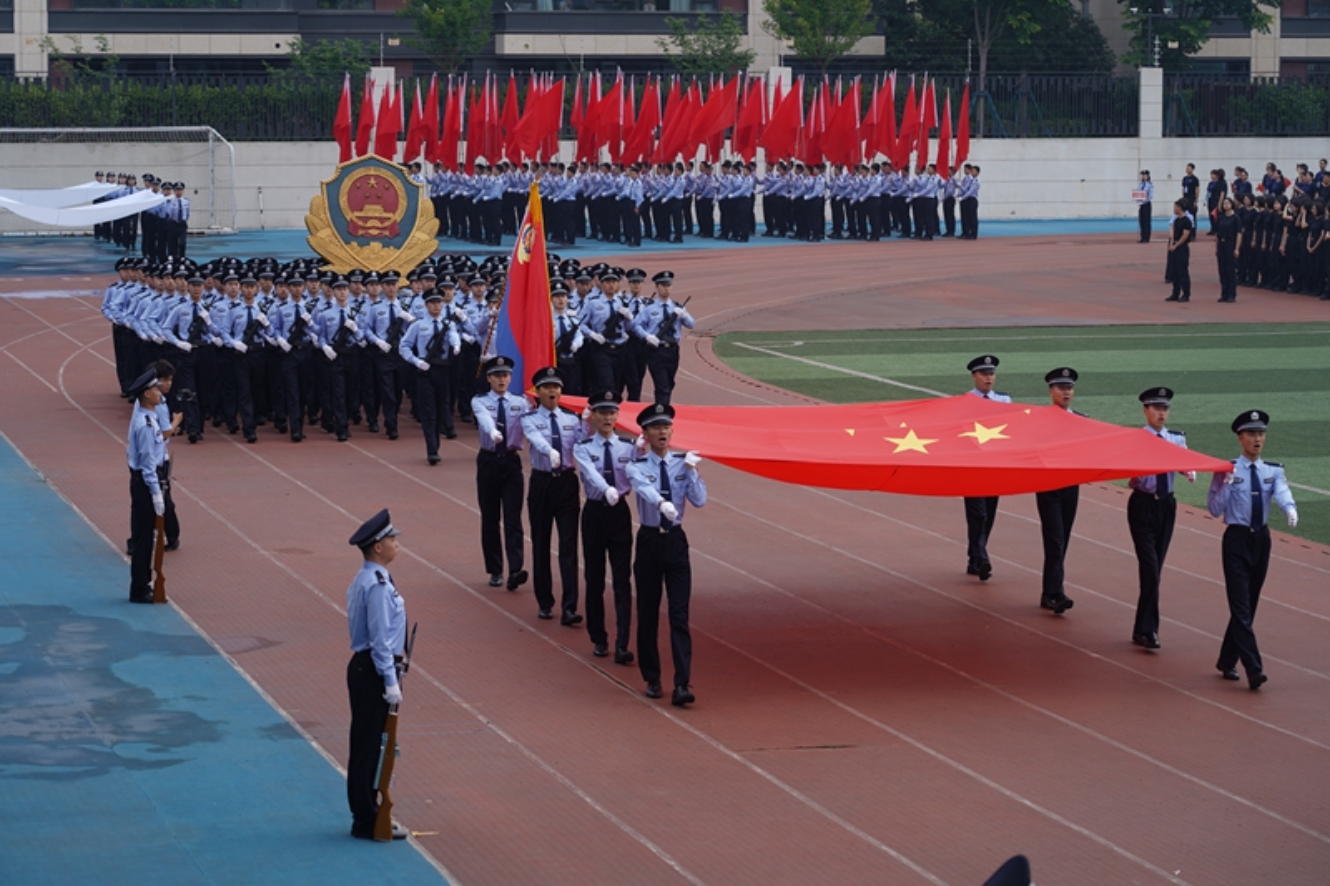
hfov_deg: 19.5
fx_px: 3878
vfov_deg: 13.0
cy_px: 443
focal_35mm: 105
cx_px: 665
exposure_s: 1/250
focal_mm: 105
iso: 80
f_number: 5.6
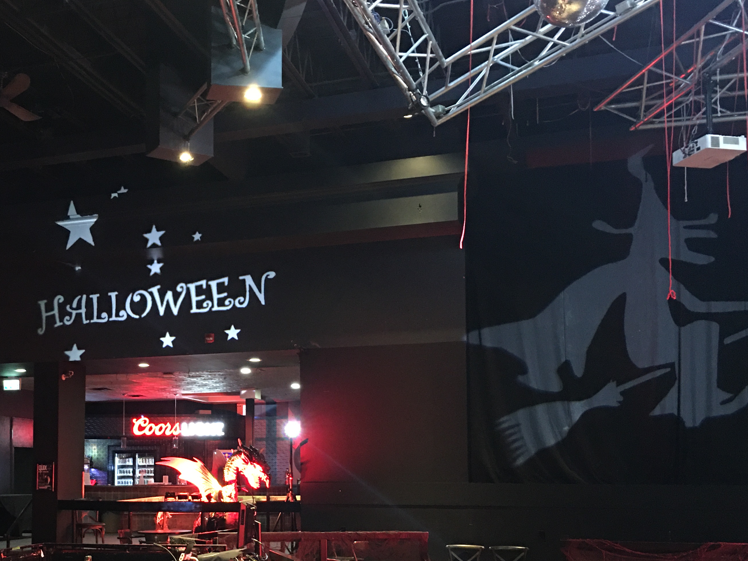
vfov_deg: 31.6
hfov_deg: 41.3
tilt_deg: +3.5
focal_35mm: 45
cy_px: 425
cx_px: 229
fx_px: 972
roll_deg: -0.8
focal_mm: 4.15
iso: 125
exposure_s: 1/4
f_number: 2.2
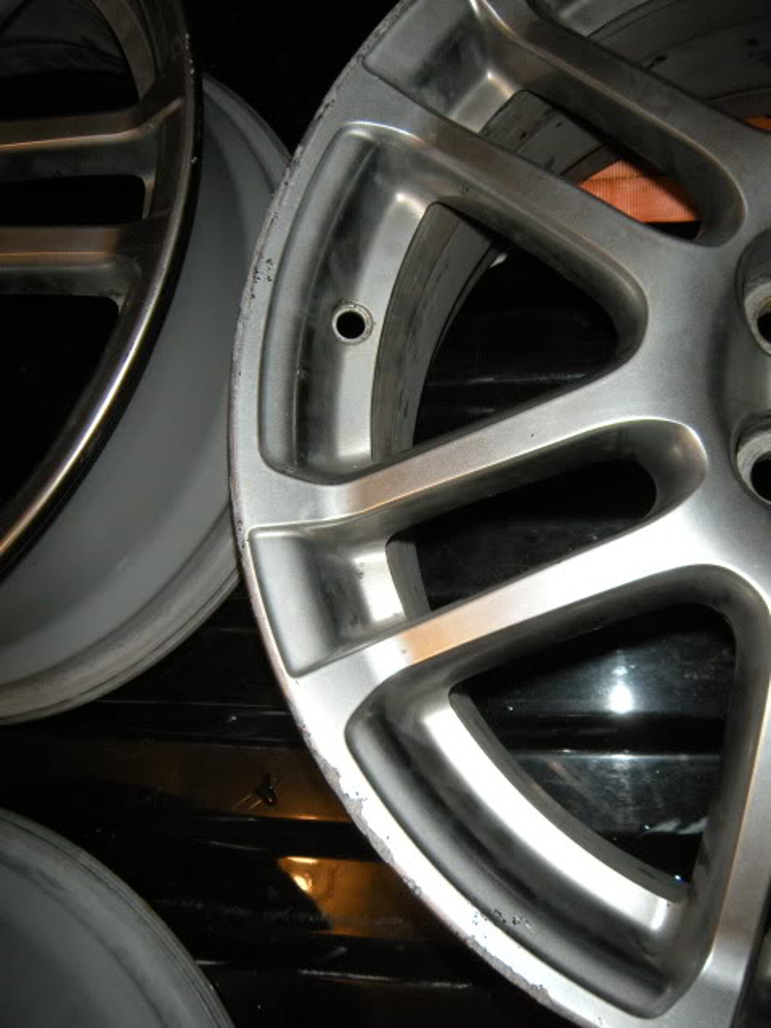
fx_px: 1039
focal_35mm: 35
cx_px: 386
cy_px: 514
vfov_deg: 52.6
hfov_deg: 40.7
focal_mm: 5.9
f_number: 3.8
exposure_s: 1/60
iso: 200
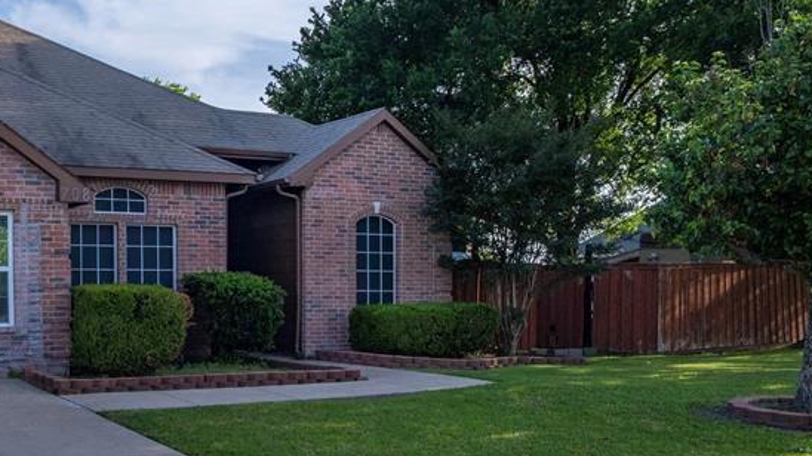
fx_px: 969
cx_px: 191
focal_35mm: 45
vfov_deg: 26.0
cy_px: 375
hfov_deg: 43.8
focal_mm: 15.1
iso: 160
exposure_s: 1/800
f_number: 6.4
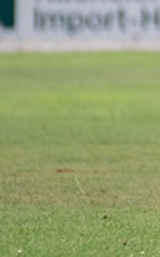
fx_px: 20449
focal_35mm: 2923
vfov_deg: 0.7
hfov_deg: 0.4
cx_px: 445
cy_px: -62
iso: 1600
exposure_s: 1/1600
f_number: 5.6
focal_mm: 500
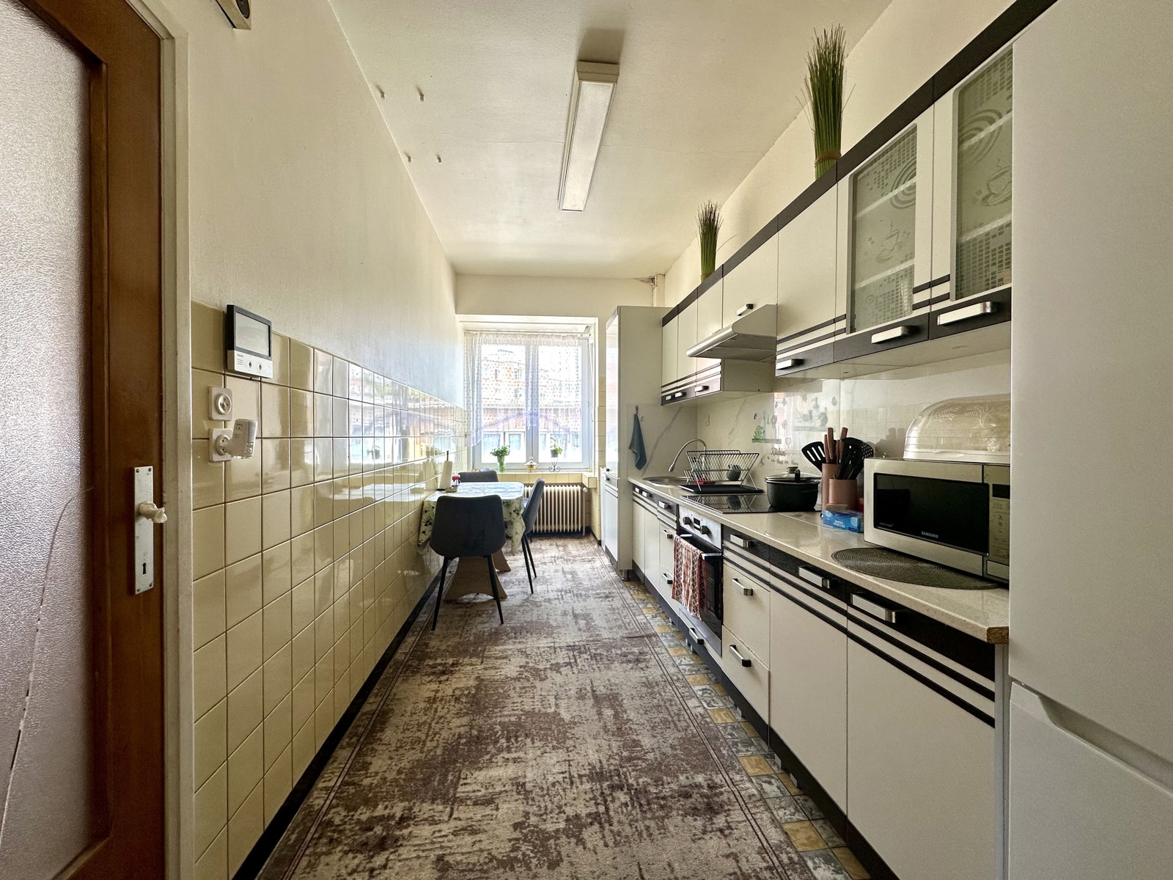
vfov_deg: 85.7
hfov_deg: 102.1
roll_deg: +0.1
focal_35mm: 14
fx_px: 474
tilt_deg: -0.4
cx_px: 586
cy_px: 440
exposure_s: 1/99
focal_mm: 2.22
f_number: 2.2
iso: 64
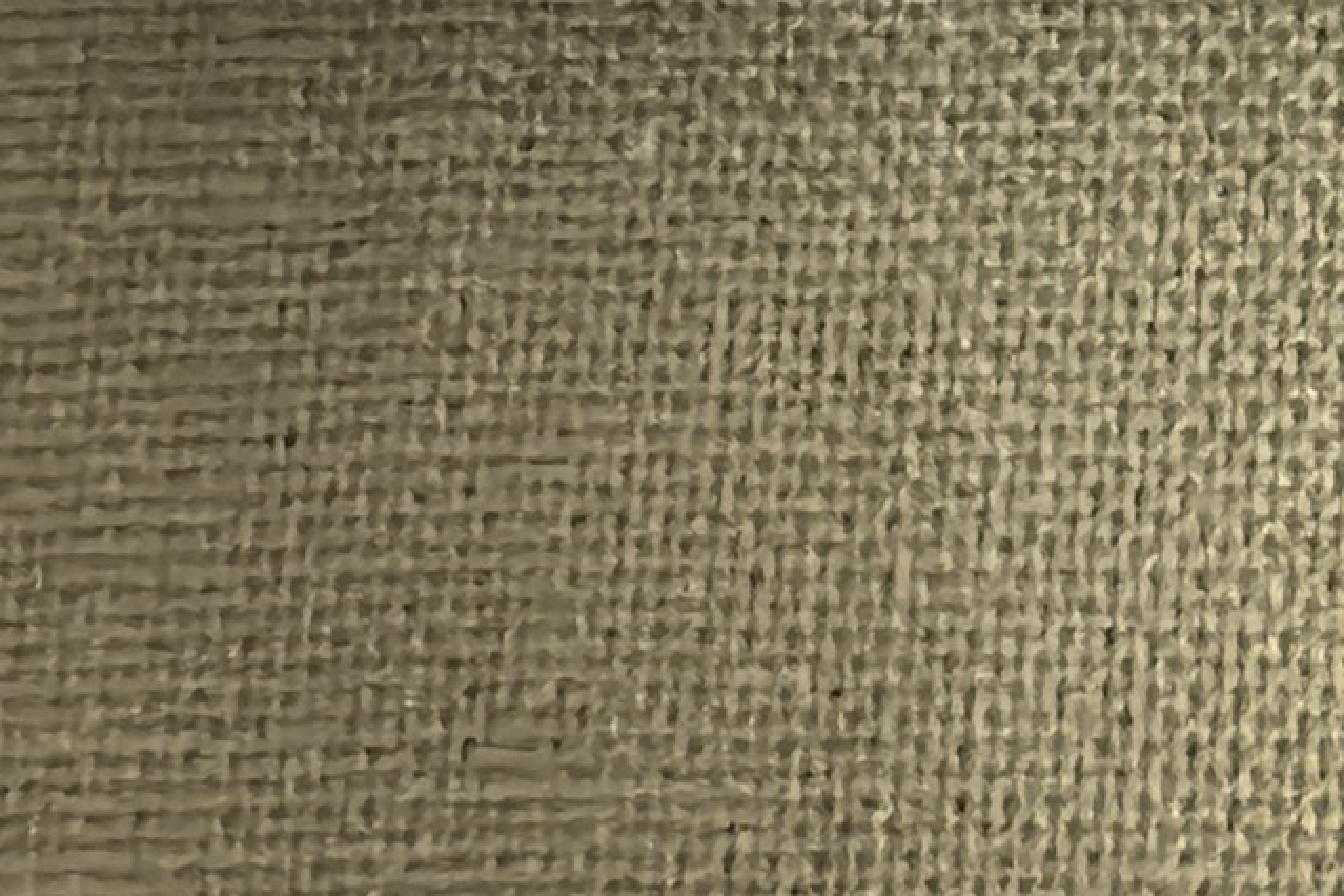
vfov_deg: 6.6
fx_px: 6719
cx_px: 2686
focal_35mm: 180
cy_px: -2158
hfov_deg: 10.5
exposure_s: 1/100
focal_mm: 6.98
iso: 3200
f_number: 2
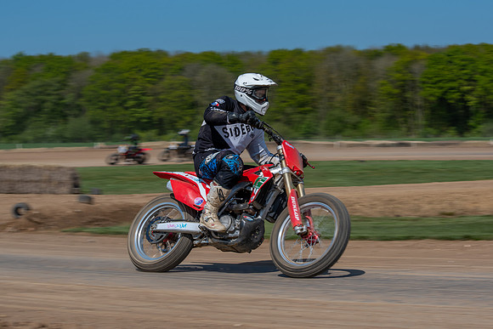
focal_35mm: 96
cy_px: 136
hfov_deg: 21.1
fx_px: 1321
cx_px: 276
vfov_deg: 14.2
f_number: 8
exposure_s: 1/250
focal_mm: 82
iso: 100
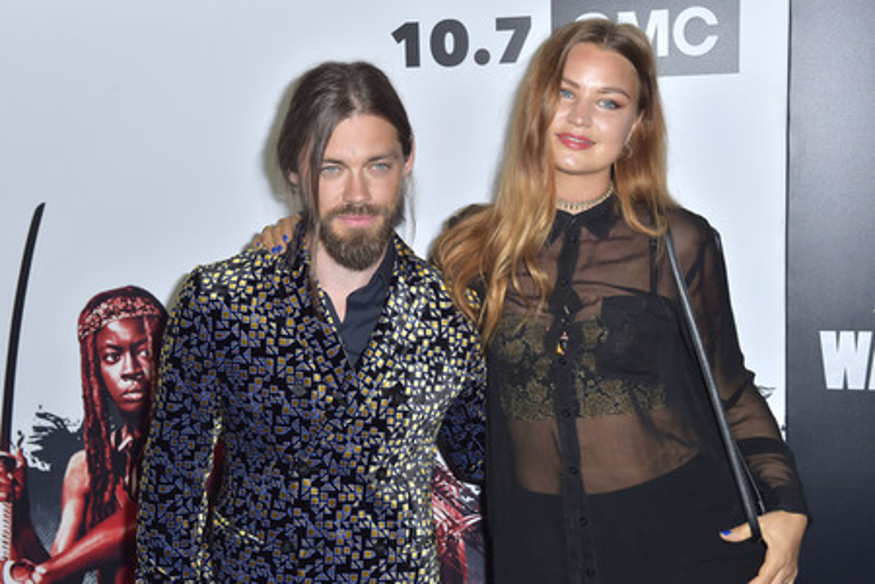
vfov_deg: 28.1
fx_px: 1167
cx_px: 438
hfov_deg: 41.1
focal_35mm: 48
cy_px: 292
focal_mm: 48
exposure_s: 1/250
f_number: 5.6
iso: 500
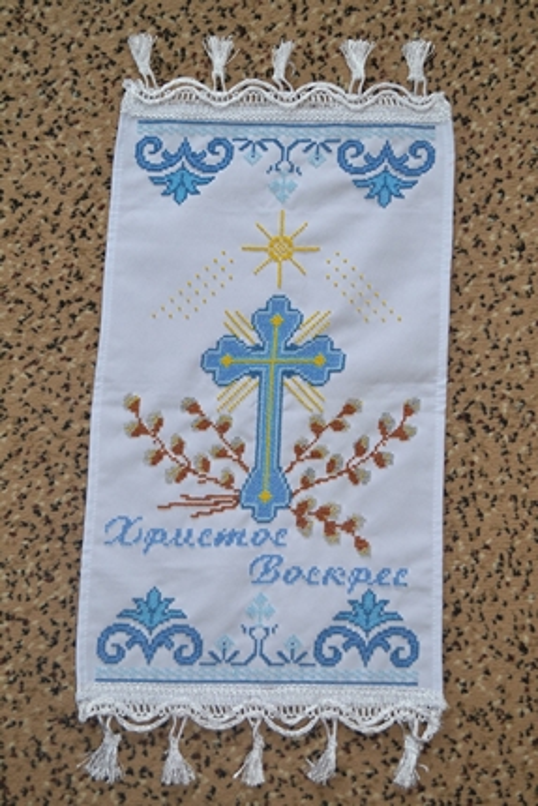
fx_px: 1075
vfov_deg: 41.1
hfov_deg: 28.1
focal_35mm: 48
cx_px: 269
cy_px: 403
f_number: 4.8
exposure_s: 1/15
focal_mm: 32
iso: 500
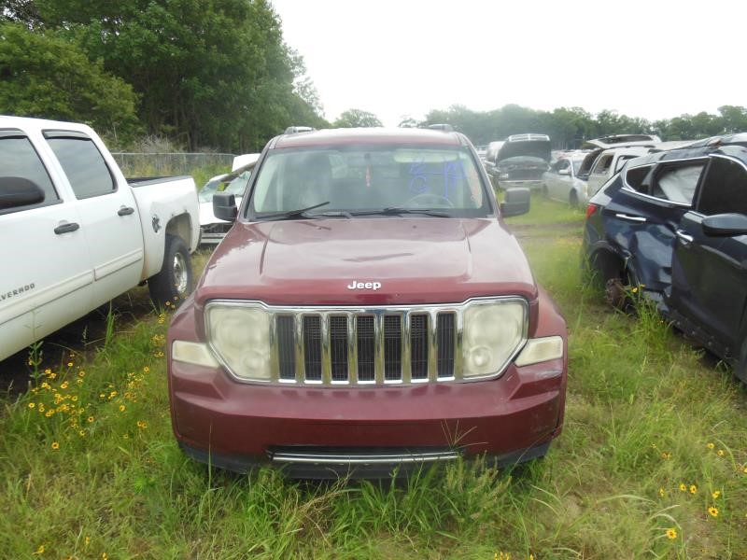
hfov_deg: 69.4
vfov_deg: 54.9
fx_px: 539
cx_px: 374
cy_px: 280
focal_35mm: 25
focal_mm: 4.5
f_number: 3.2
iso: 125
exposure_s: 1/500
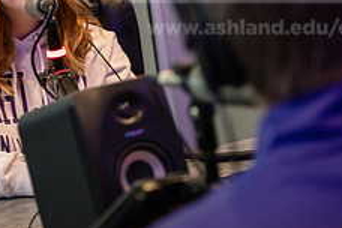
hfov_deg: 13.0
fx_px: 1501
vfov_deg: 8.7
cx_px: 80
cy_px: 59
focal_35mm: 158
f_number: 2.8
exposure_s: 1/60
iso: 640
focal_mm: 62
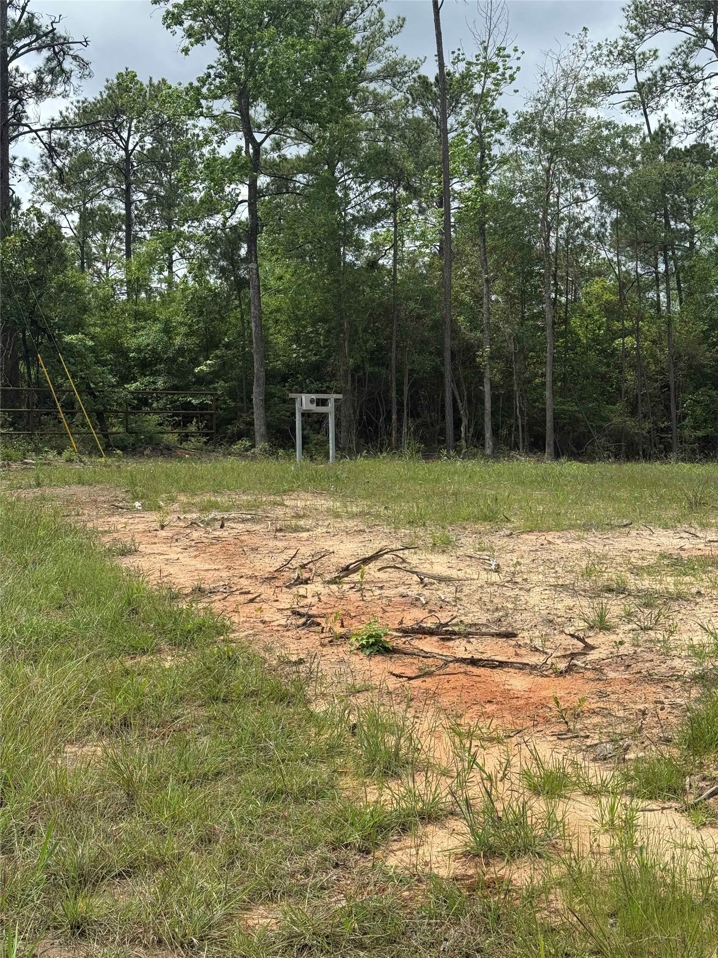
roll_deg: +1.4
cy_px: 479
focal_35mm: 48
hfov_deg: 30.3
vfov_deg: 39.7
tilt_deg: -1.5
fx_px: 1327
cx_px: 359
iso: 64
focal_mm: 6.76
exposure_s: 1/3096
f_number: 1.78
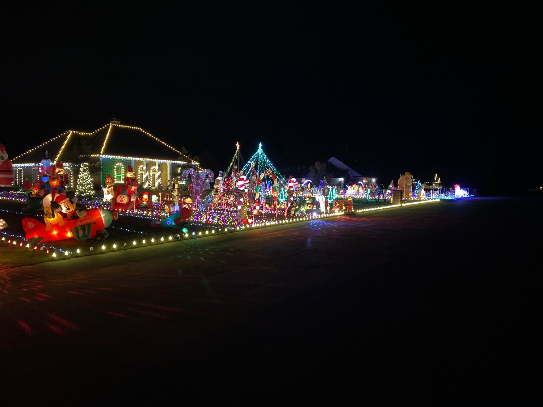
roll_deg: -0.4
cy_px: 204
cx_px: 272
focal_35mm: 26
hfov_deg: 67.3
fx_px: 408
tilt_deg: -2.4
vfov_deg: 53.1
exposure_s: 1/20
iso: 800
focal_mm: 4.25
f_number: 1.8
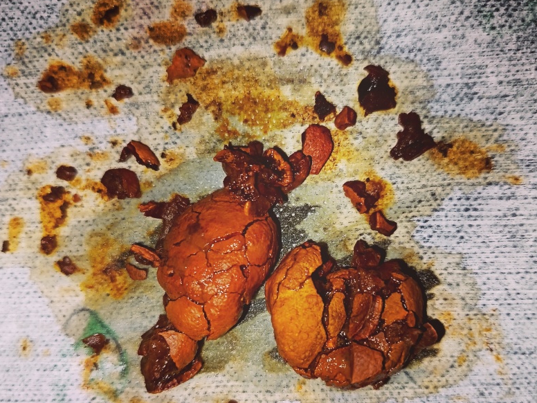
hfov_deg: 55.3
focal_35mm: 33
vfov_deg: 42.6
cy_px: 250
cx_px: 273
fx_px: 512
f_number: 1.75
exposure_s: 1/50
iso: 369
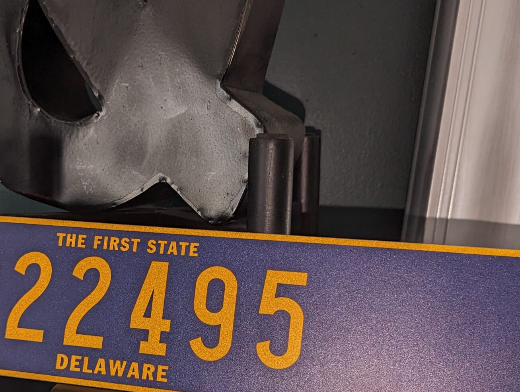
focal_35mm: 47
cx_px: 169
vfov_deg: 30.3
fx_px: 707
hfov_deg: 39.8
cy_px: 308
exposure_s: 1/42.8
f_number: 1.85
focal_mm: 6.81
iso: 47
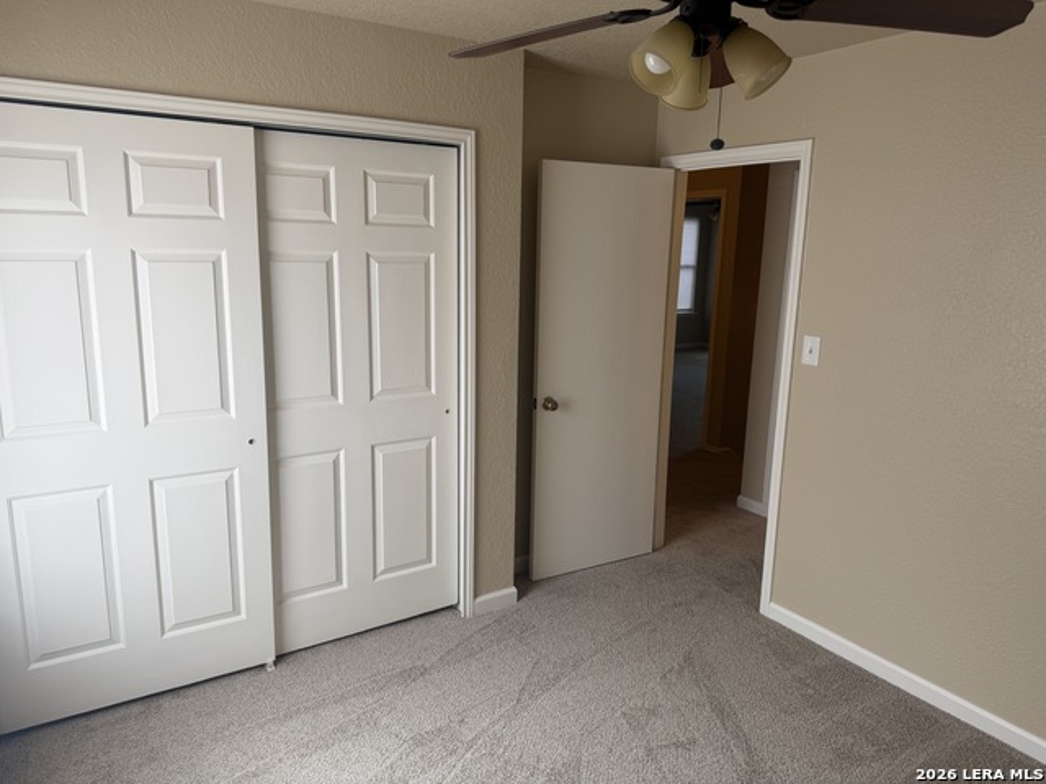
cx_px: 523
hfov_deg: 71.6
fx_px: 725
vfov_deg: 56.8
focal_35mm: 24
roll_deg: -0.7
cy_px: 392
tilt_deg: -11.9
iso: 80
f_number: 1.78
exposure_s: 1/121
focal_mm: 6.76
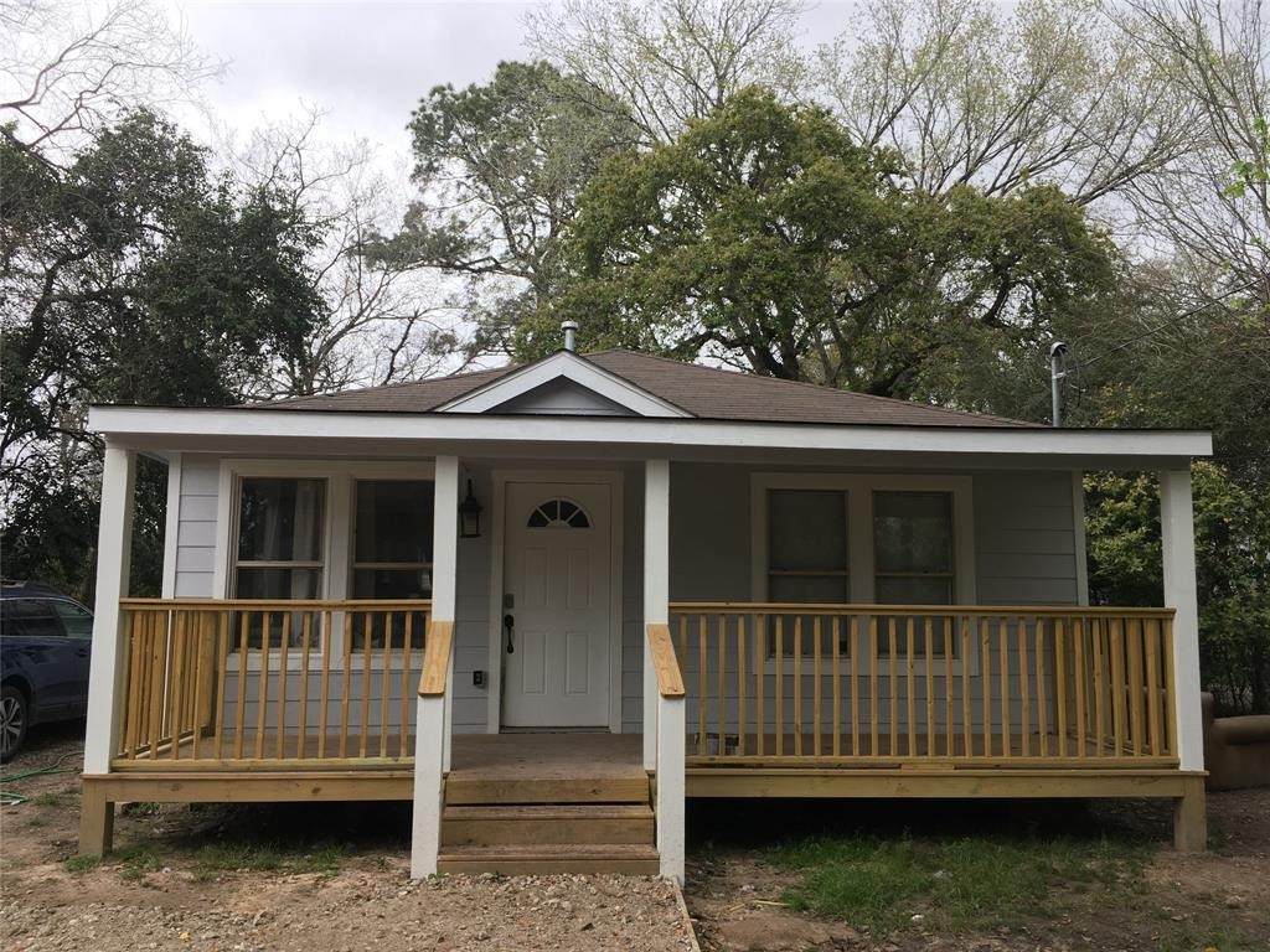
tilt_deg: +5.0
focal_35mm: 29
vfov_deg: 48.2
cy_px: 476
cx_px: 635
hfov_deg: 61.7
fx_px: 1064
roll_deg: -2.0
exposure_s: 1/120
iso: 25
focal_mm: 4.15
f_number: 2.2
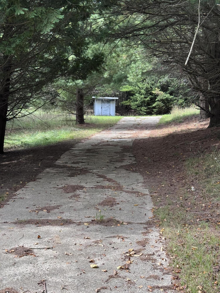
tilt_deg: -1.2
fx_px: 407
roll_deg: -0.9
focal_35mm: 48
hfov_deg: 30.3
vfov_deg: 39.7
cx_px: 110
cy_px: 146
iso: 64
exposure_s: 1/394
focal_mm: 6.76
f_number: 1.78
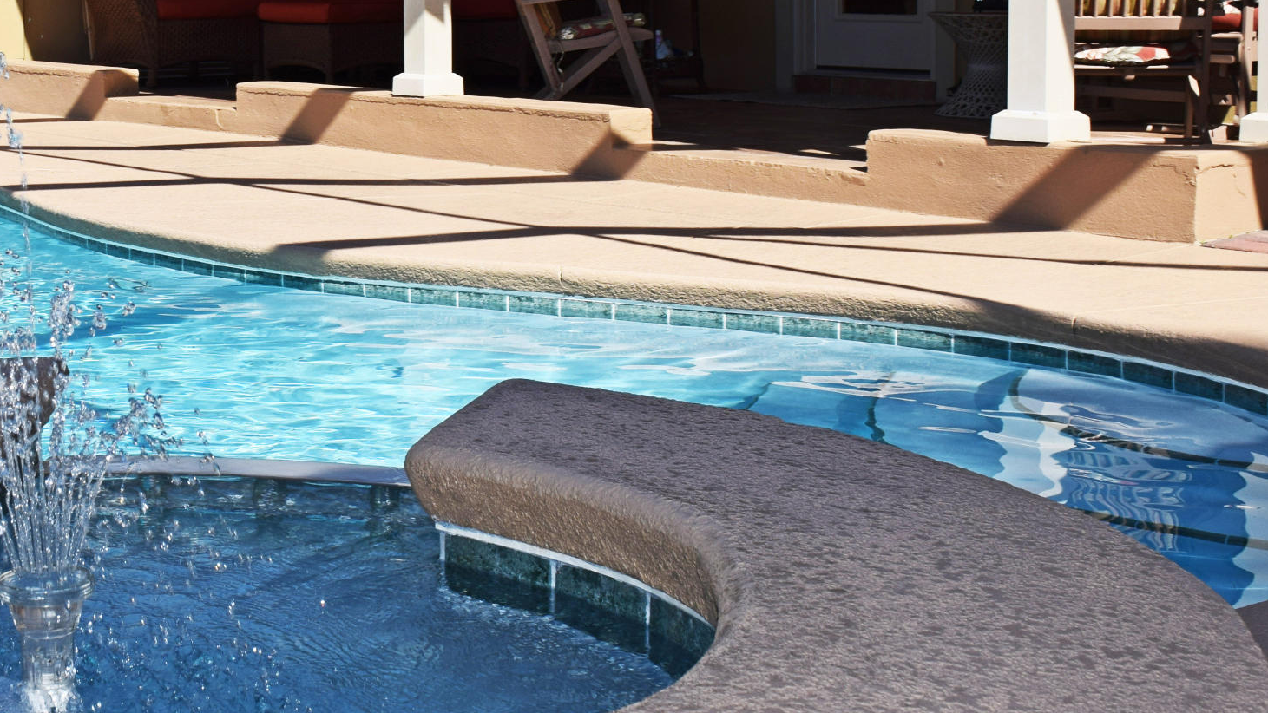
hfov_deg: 28.9
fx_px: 2387
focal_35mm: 71
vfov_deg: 16.8
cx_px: 193
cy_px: 75
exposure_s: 1/200
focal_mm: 22
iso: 100
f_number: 9
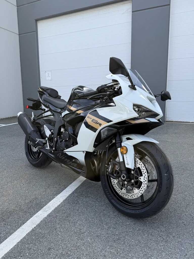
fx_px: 179
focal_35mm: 24
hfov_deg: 56.8
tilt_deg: -6.7
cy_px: 130
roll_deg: +1.1
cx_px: 97
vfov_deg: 71.6
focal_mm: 6.76
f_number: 1.78
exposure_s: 1/1464
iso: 80
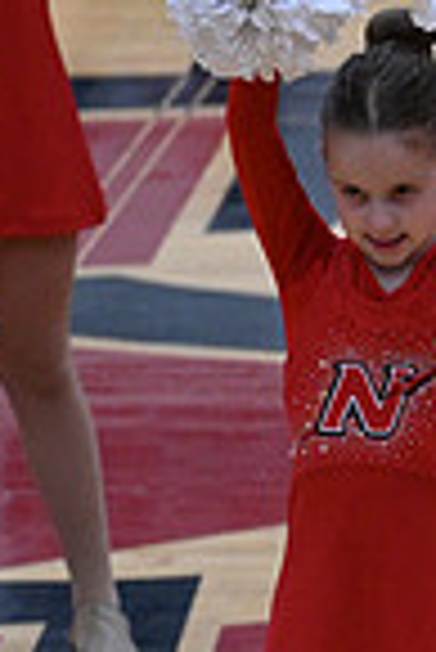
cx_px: 1200
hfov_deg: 1.9
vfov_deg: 2.8
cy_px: 668
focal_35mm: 740
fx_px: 13410
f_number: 4
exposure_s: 1/400
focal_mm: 185
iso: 4000
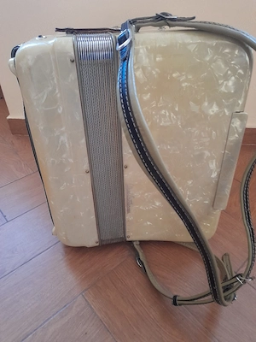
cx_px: 128
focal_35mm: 25
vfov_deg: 69.4
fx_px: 247
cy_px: 171
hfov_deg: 54.9
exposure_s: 1/25
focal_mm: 4.6
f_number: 2
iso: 500
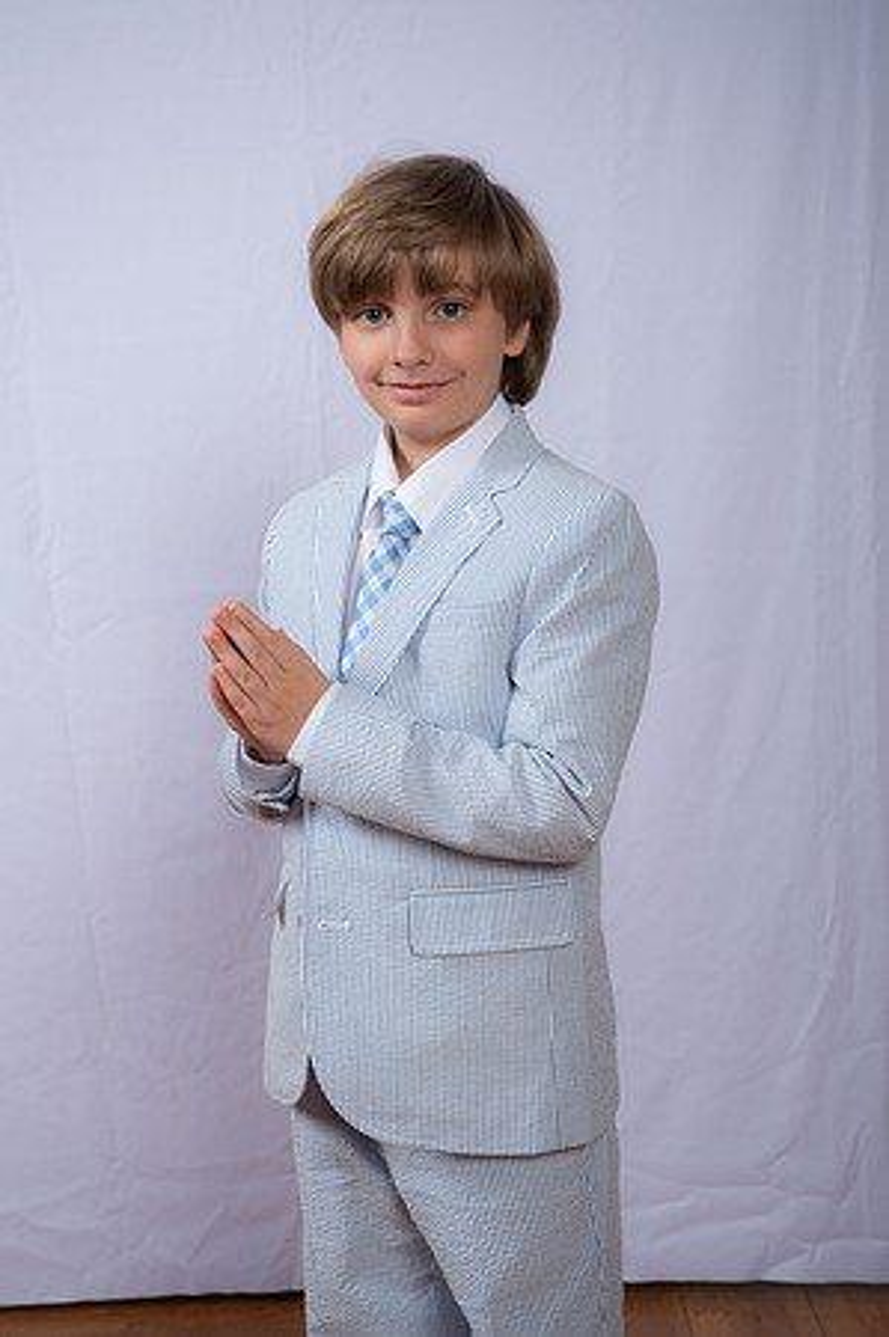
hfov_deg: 20.9
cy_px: 668
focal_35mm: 65
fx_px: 2413
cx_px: 444
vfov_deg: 31.0
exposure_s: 1/160
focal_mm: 65
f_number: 8
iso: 250
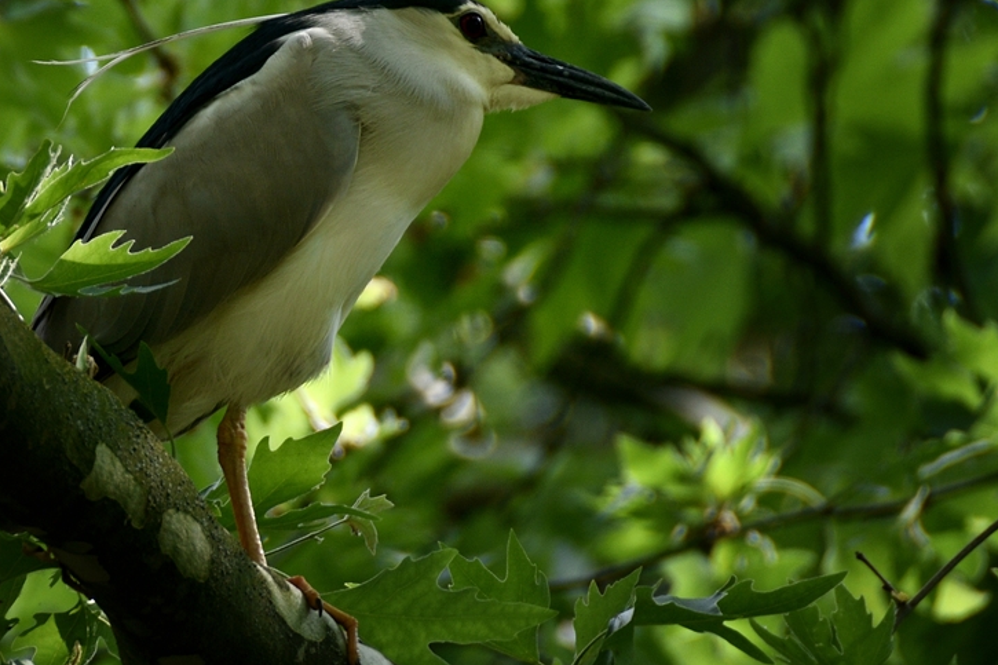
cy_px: 308
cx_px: 460
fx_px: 15465
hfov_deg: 3.7
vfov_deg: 2.5
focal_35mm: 558
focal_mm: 300
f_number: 5.6
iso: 100
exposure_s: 1/125
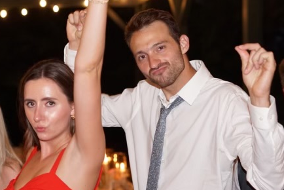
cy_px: 152
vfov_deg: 14.6
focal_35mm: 93
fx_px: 734
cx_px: 56
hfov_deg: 21.6
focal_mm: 50
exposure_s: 1/60
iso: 1600
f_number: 2.5
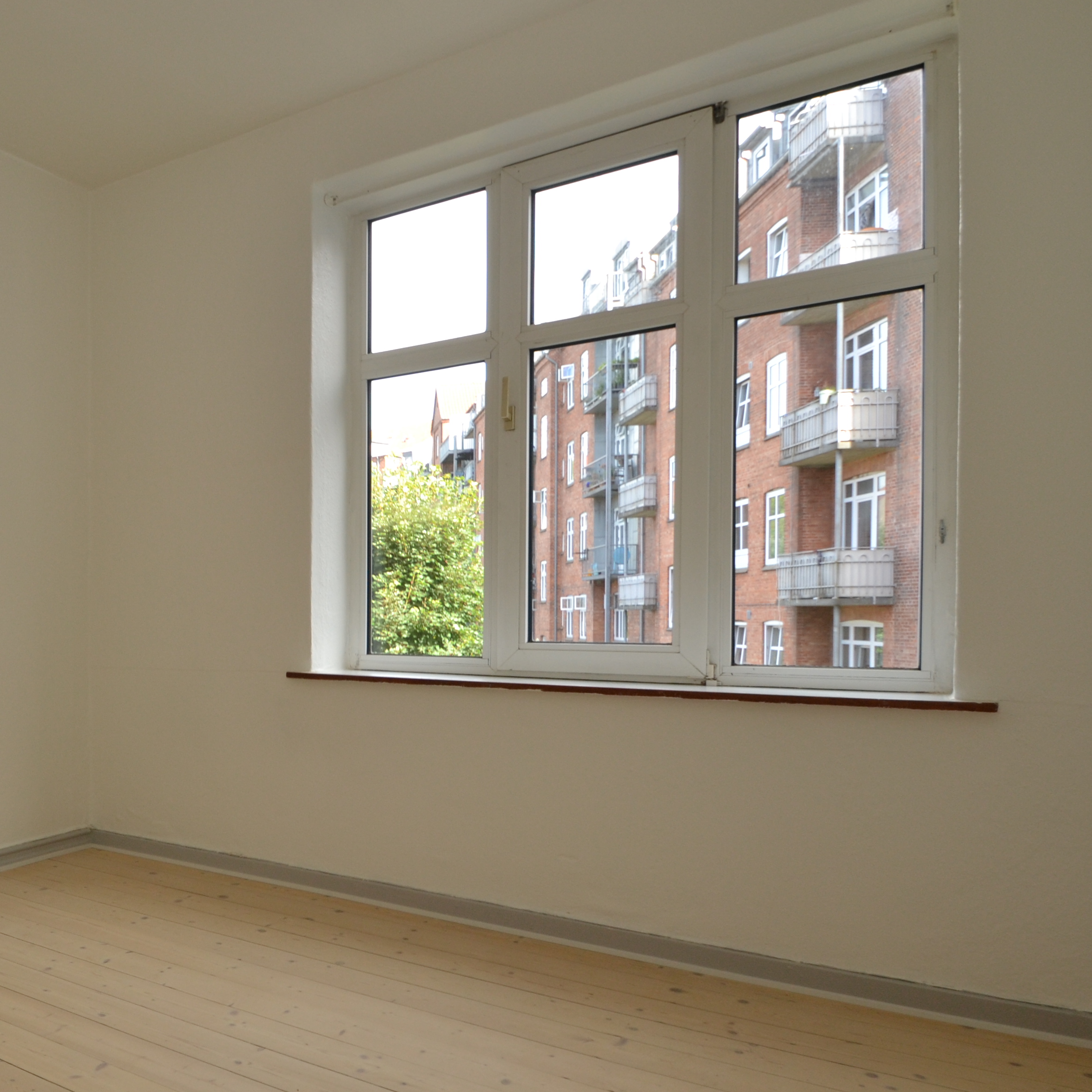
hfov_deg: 54.0
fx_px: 892
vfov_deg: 62.7
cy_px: 623
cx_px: 89
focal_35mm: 25
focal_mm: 10
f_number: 5.6
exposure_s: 1/125
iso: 280
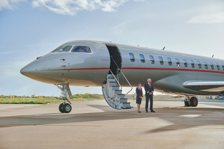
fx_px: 311
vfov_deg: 27.0
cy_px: 74
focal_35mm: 50
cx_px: 112
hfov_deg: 39.6
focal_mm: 50
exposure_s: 1/800
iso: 100
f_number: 3.5
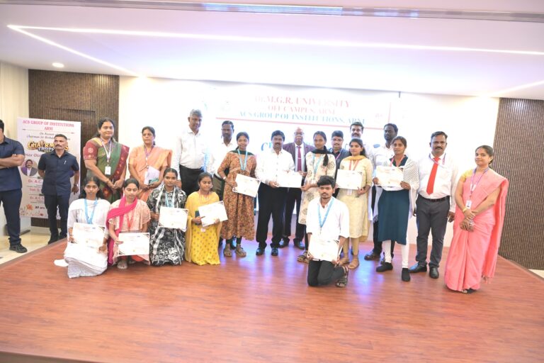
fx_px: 363
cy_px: 182
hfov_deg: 73.7
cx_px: 272
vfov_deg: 53.1
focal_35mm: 24
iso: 4000
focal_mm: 24
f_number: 5
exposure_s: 1/100
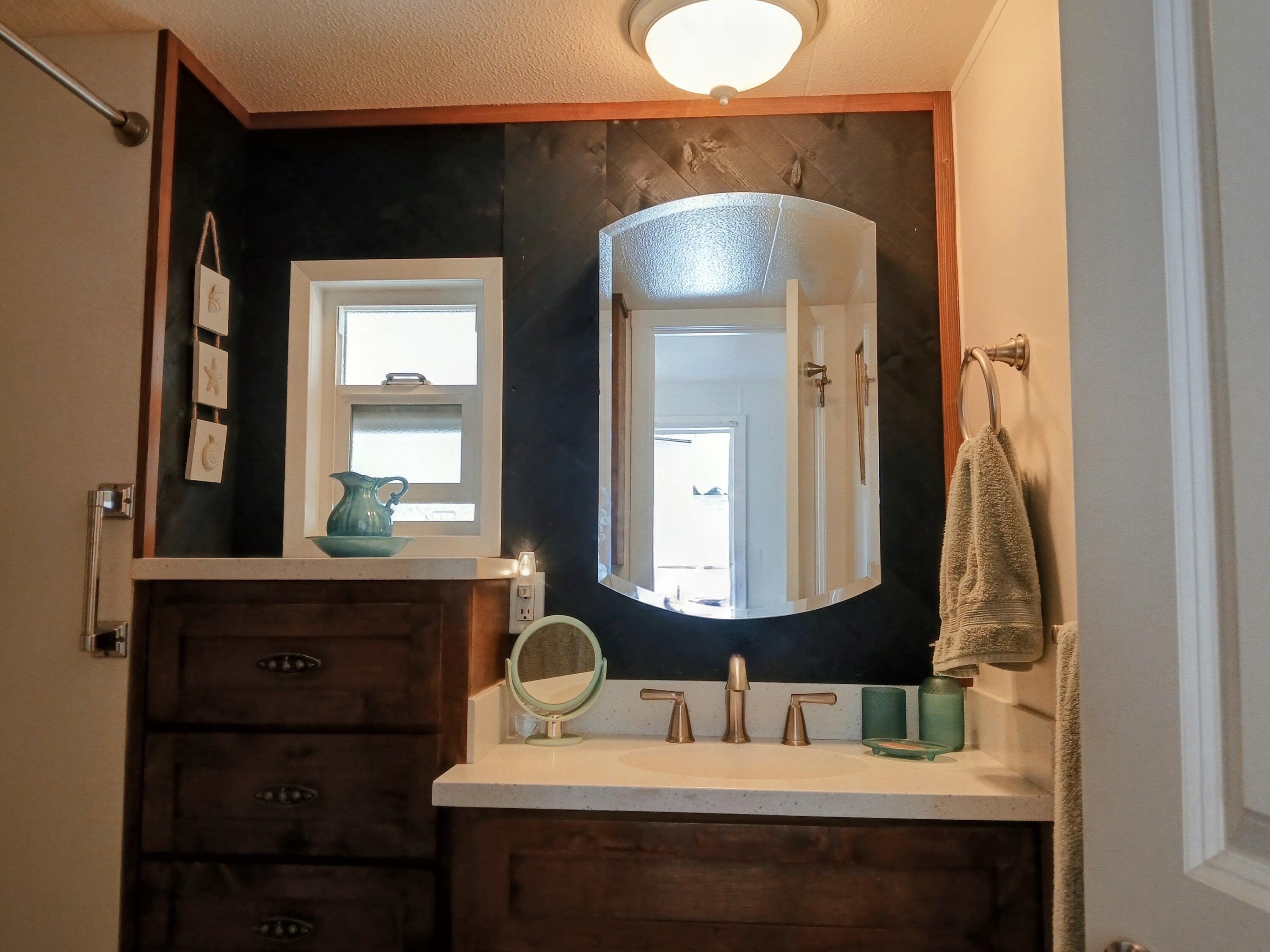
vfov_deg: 53.1
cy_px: 476
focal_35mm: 26
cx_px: 635
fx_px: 954
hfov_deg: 67.3
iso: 100
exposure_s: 1/60
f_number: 1.8
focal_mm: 3.98
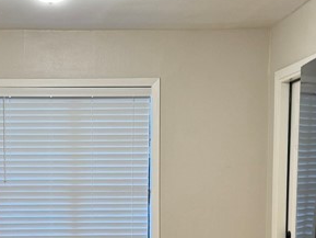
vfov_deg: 16.9
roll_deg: +0.0
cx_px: 72
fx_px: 776
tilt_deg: -5.4
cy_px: 247
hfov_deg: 22.7
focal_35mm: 85
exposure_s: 1/60
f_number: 1.78
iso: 200
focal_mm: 6.86
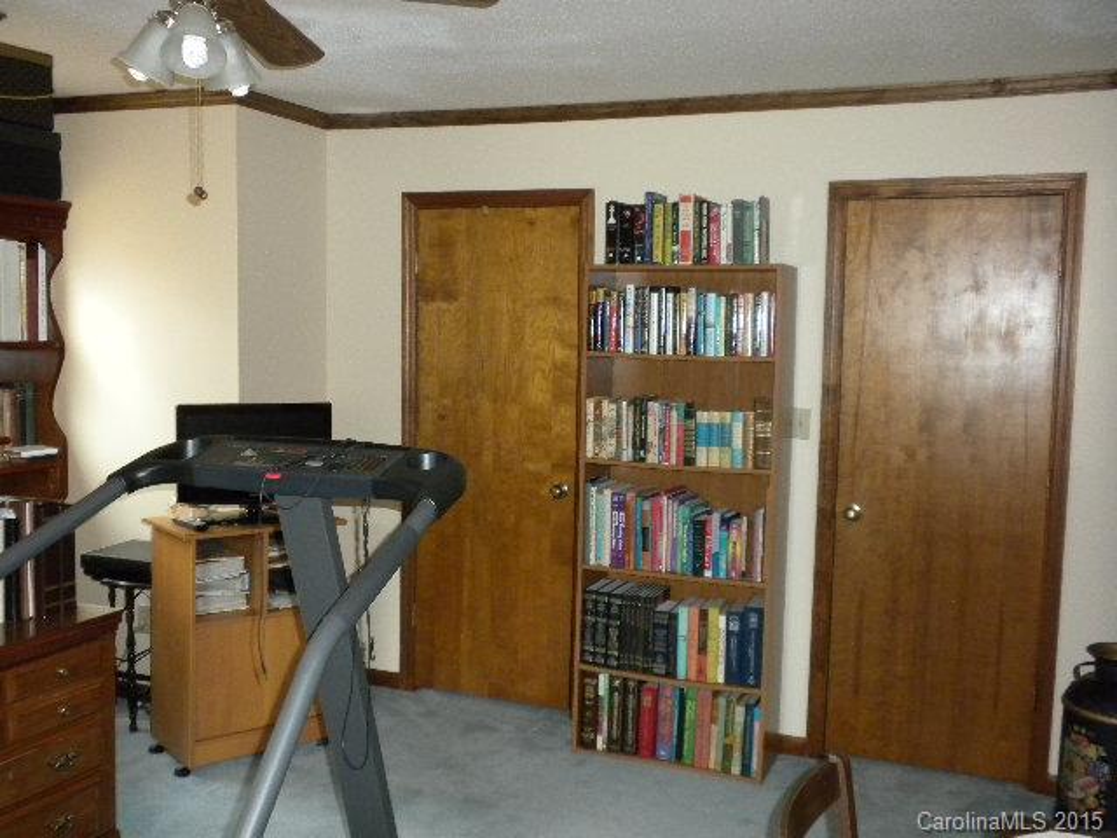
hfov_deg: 50.1
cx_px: 558
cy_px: 419
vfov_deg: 38.7
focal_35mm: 37
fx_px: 1194
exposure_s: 1/30
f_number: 3.5
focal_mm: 6.6
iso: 400
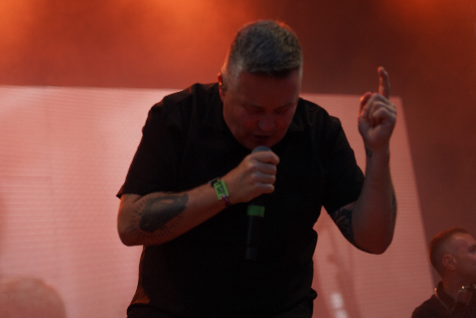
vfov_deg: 13.0
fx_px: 1388
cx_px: 238
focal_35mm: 105
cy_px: 159
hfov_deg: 19.5
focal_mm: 105
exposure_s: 1/160
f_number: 4
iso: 400
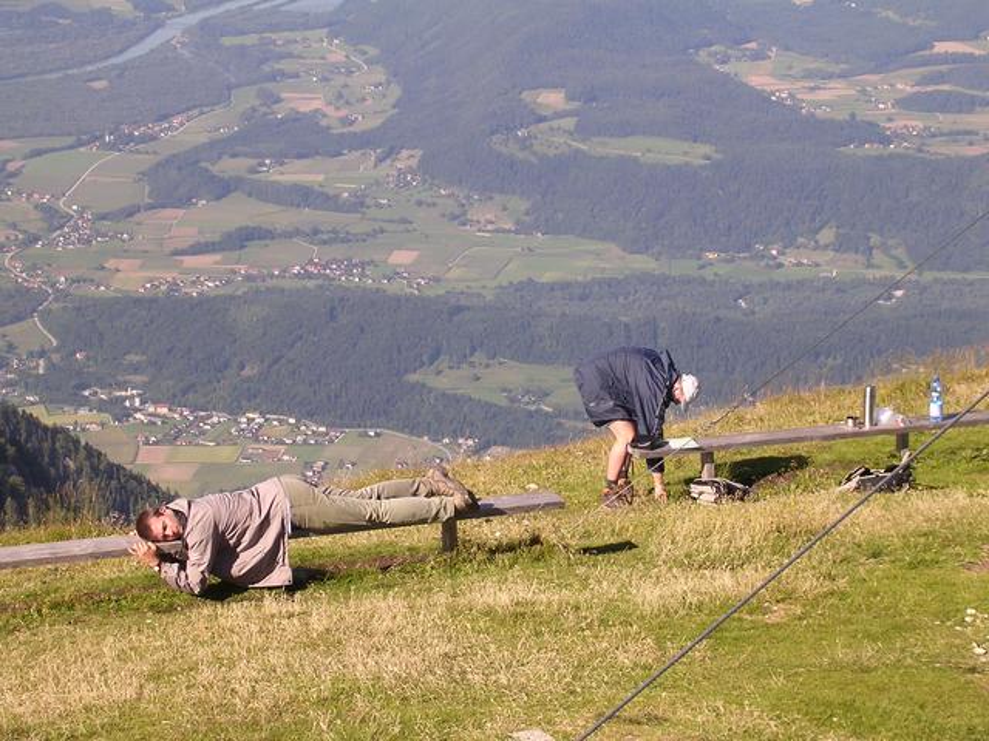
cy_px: 370
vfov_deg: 12.9
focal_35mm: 115
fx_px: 3286
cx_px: 494
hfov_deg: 17.1
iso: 100
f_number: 4.9
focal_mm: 17.4
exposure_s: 1/280
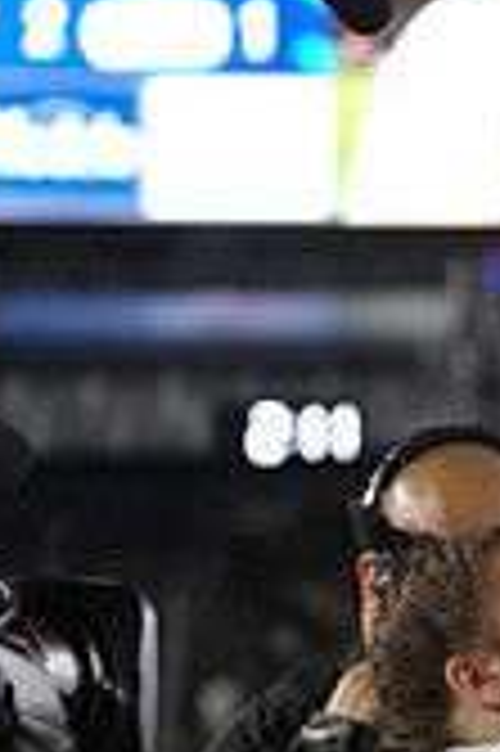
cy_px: 662
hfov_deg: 5.6
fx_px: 5073
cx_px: 739
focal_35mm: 243
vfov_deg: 8.5
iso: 1250
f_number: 2.8
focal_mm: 70
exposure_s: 1/1000
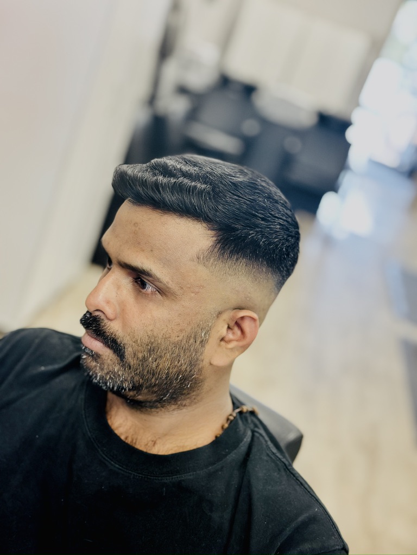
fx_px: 771
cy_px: 278
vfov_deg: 39.7
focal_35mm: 48
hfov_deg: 30.3
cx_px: 208
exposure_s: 1/60
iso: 250
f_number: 1.78
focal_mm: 6.86
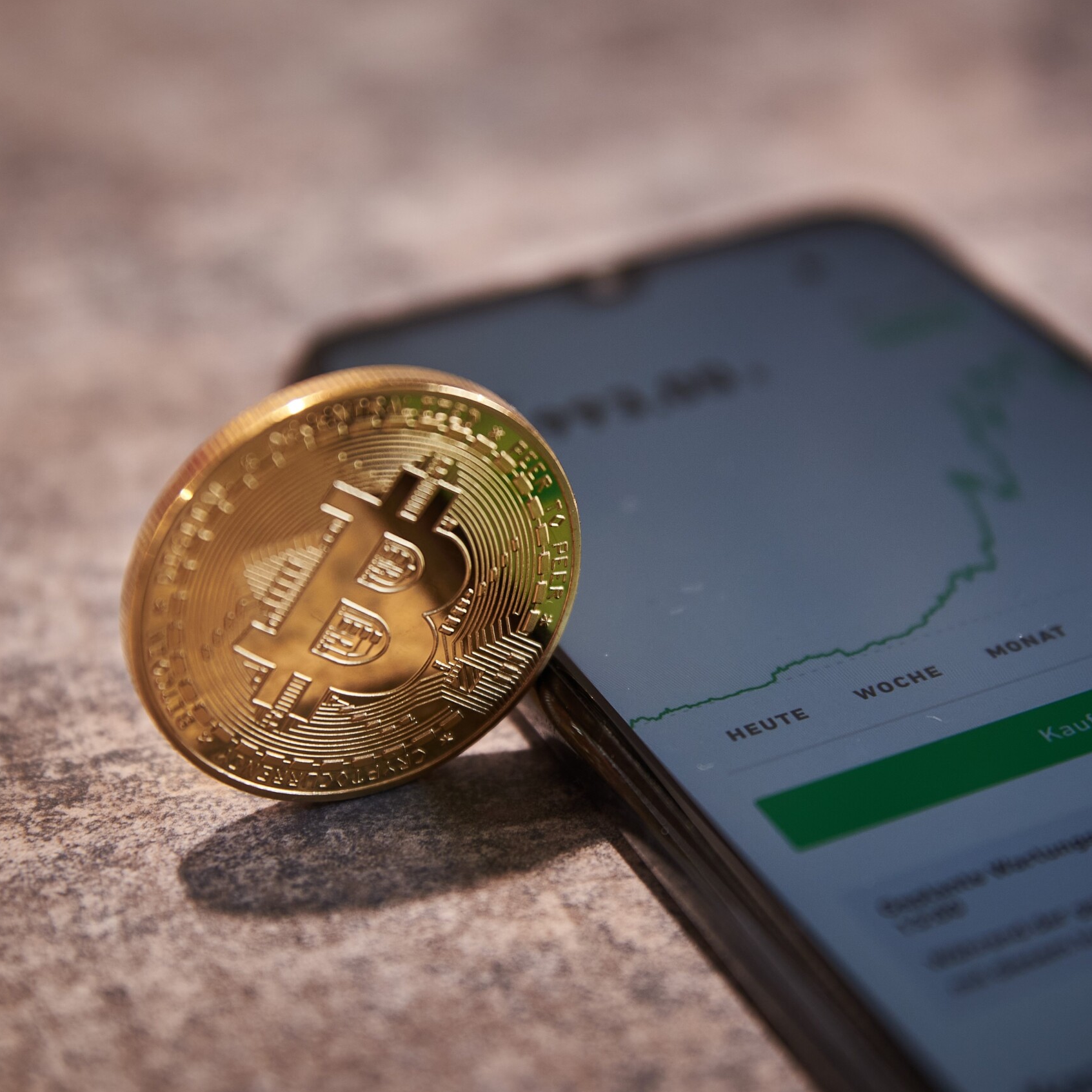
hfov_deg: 19.3
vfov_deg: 19.3
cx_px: 647
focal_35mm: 90
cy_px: 548
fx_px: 3212
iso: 400
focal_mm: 70
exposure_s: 1/30
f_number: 4
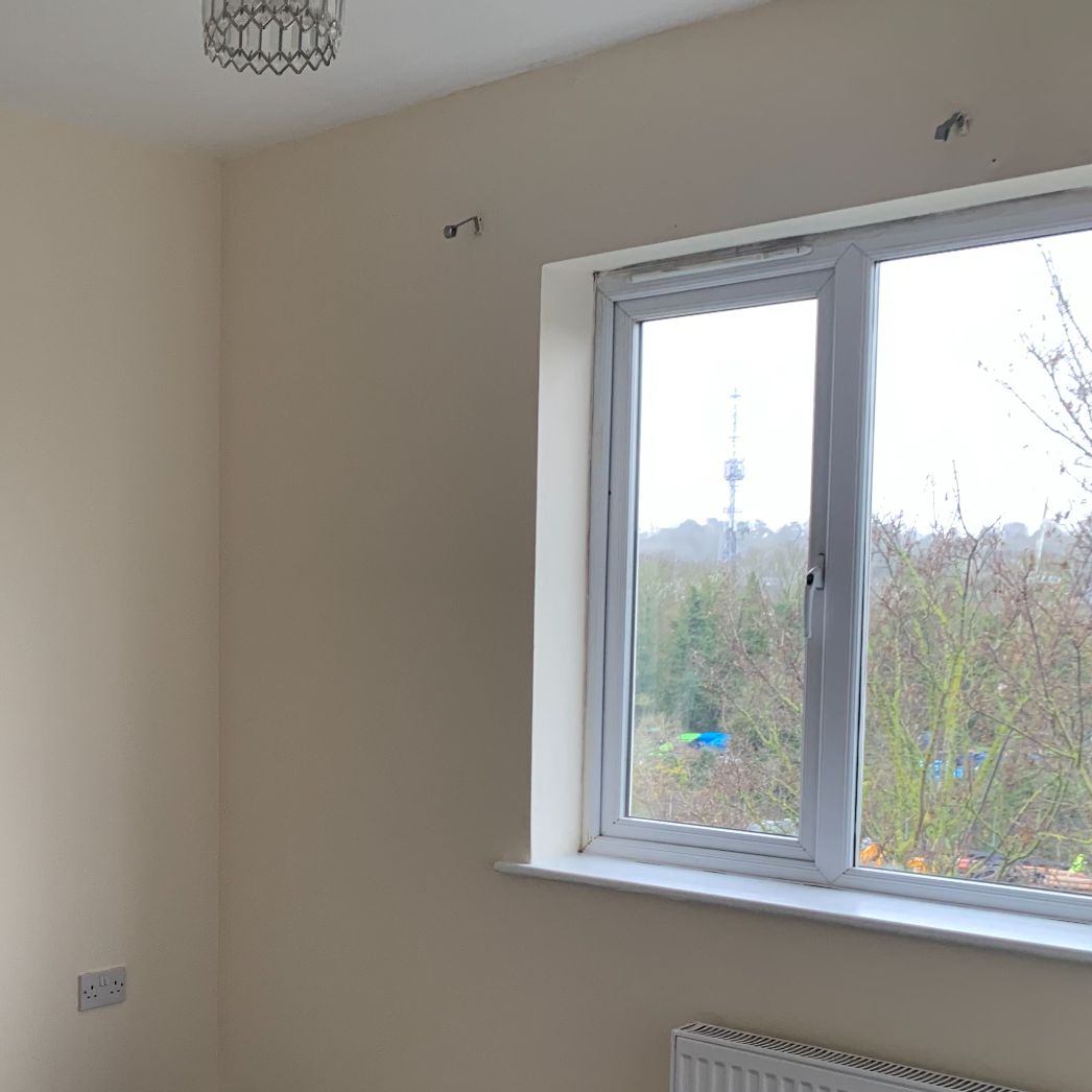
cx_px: 109
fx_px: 1606
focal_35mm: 45
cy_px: 702
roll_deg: +0.8
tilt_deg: -3.4
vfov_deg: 37.3
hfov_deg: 35.3
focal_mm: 4.25
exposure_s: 1/60
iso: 100
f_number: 1.8
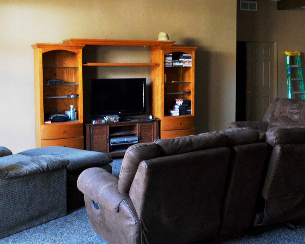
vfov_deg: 32.7
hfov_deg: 40.1
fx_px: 415
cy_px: 99
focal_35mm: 46
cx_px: 189
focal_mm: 20
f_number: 10
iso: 6400
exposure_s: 1/15
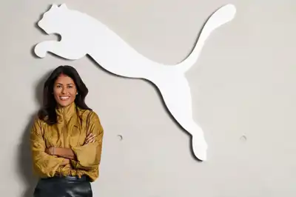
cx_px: 148
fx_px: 698
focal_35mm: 85
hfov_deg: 23.9
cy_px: 98
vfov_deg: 16.0
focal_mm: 85
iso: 200
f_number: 7.1
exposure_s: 1/125
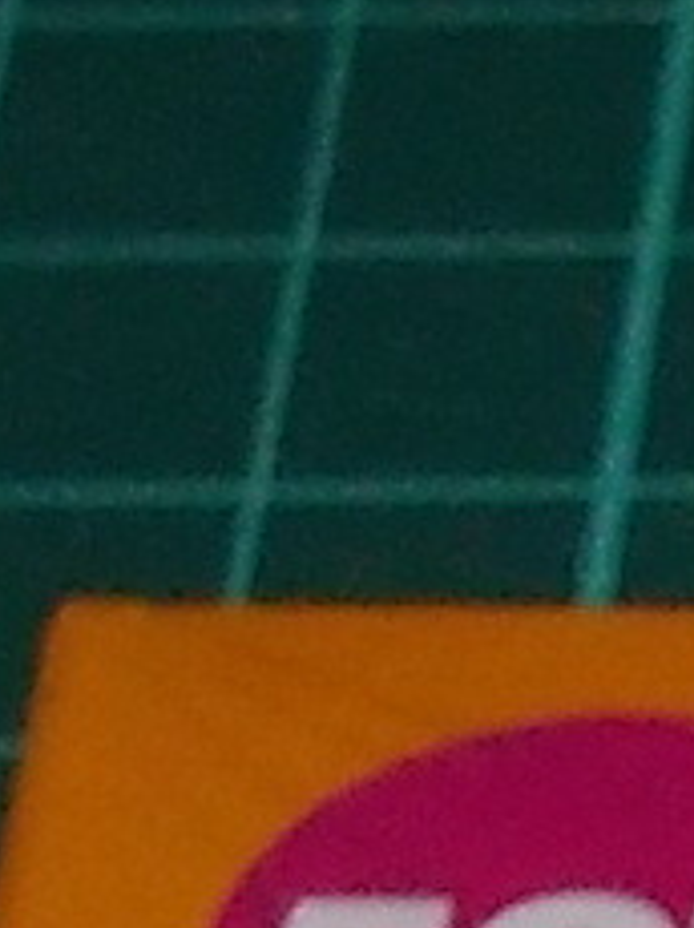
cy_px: 3284
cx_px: 2687
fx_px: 7686
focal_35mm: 287
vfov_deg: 6.1
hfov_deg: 4.7
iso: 200
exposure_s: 1/30
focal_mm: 4.1
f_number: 3.3
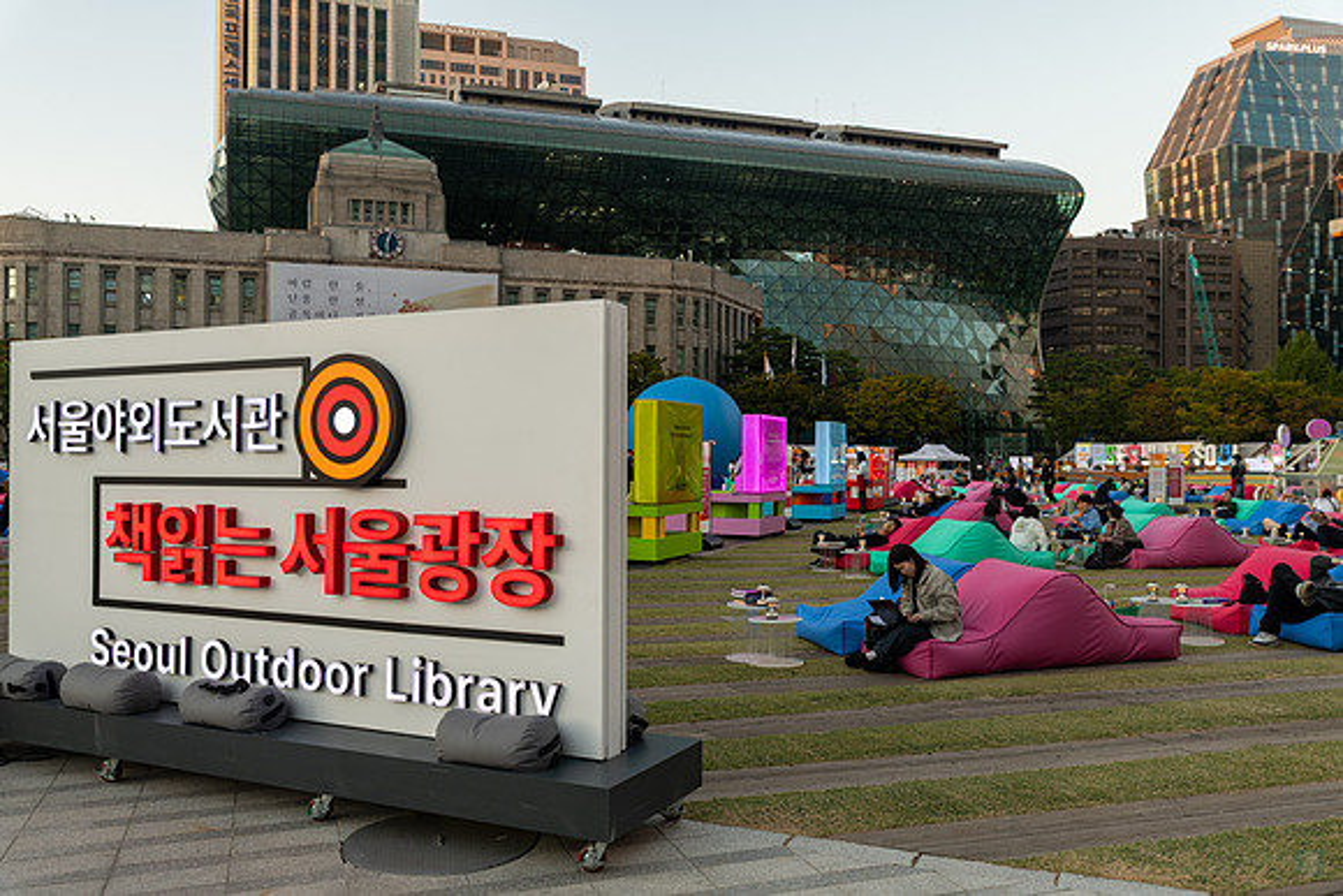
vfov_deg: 42.3
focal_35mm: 31
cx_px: 672
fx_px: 1157
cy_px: 448
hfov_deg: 60.3
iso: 200
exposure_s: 1/60
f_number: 5.6
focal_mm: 31
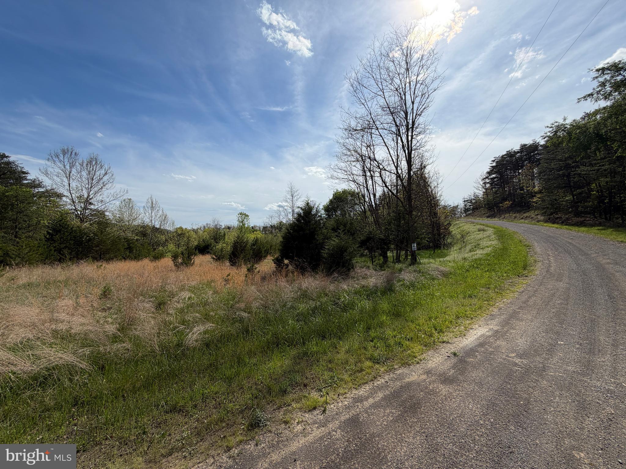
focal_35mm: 14
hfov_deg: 102.1
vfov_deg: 85.7
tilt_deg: +1.6
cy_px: 234
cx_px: 313
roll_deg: +5.0
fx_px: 253
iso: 20
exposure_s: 1/1464
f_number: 2.2
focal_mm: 2.22
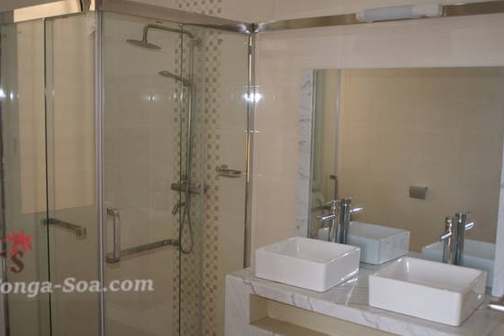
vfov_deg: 34.2
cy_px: 173
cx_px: 240
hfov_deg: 49.5
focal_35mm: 39
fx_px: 546
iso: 125
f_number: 3.2
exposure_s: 1/80
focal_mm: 24
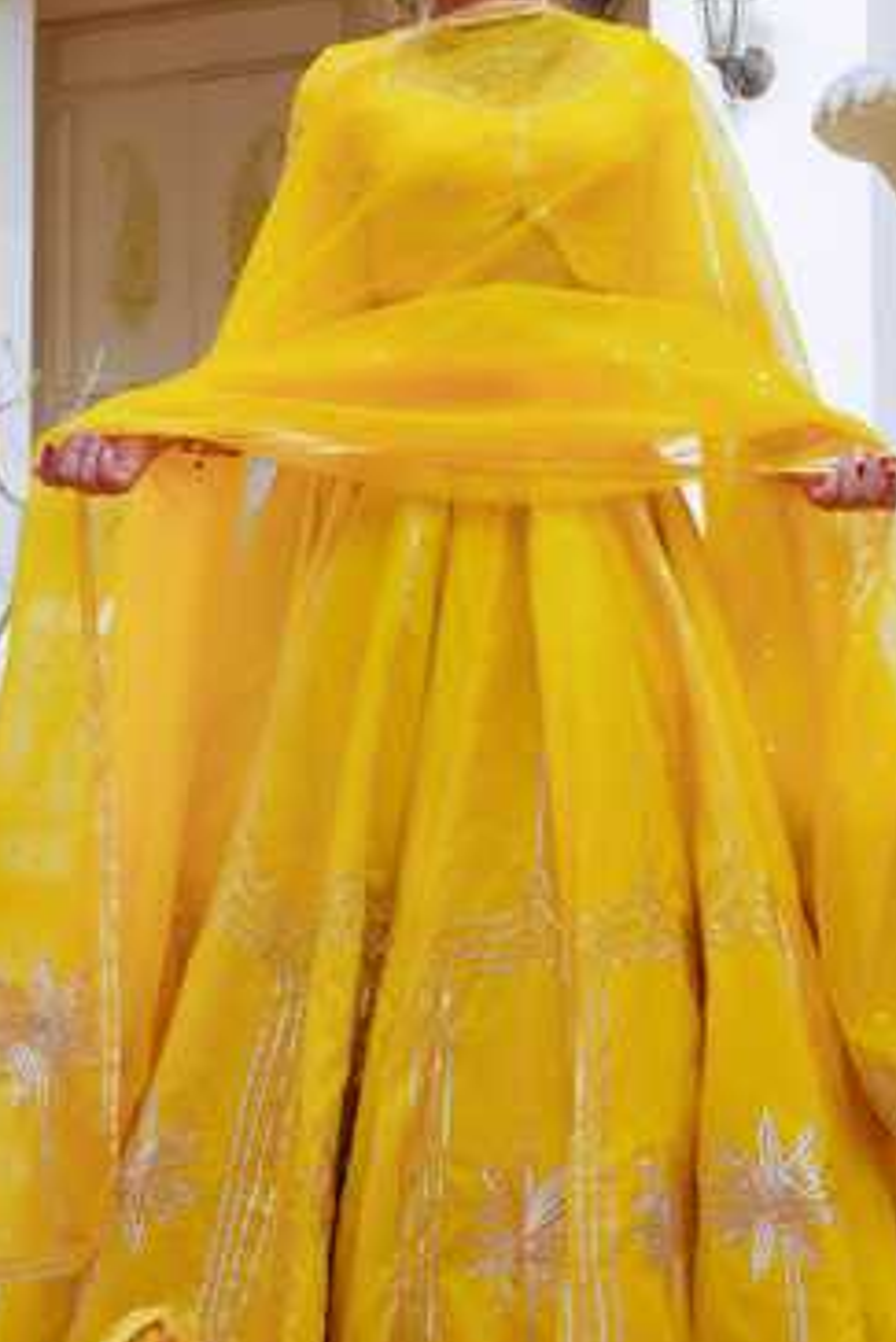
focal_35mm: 49
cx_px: 509
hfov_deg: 27.5
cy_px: 658
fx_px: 1827
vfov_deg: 40.3
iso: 100
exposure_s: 1/160
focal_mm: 34
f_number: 7.1
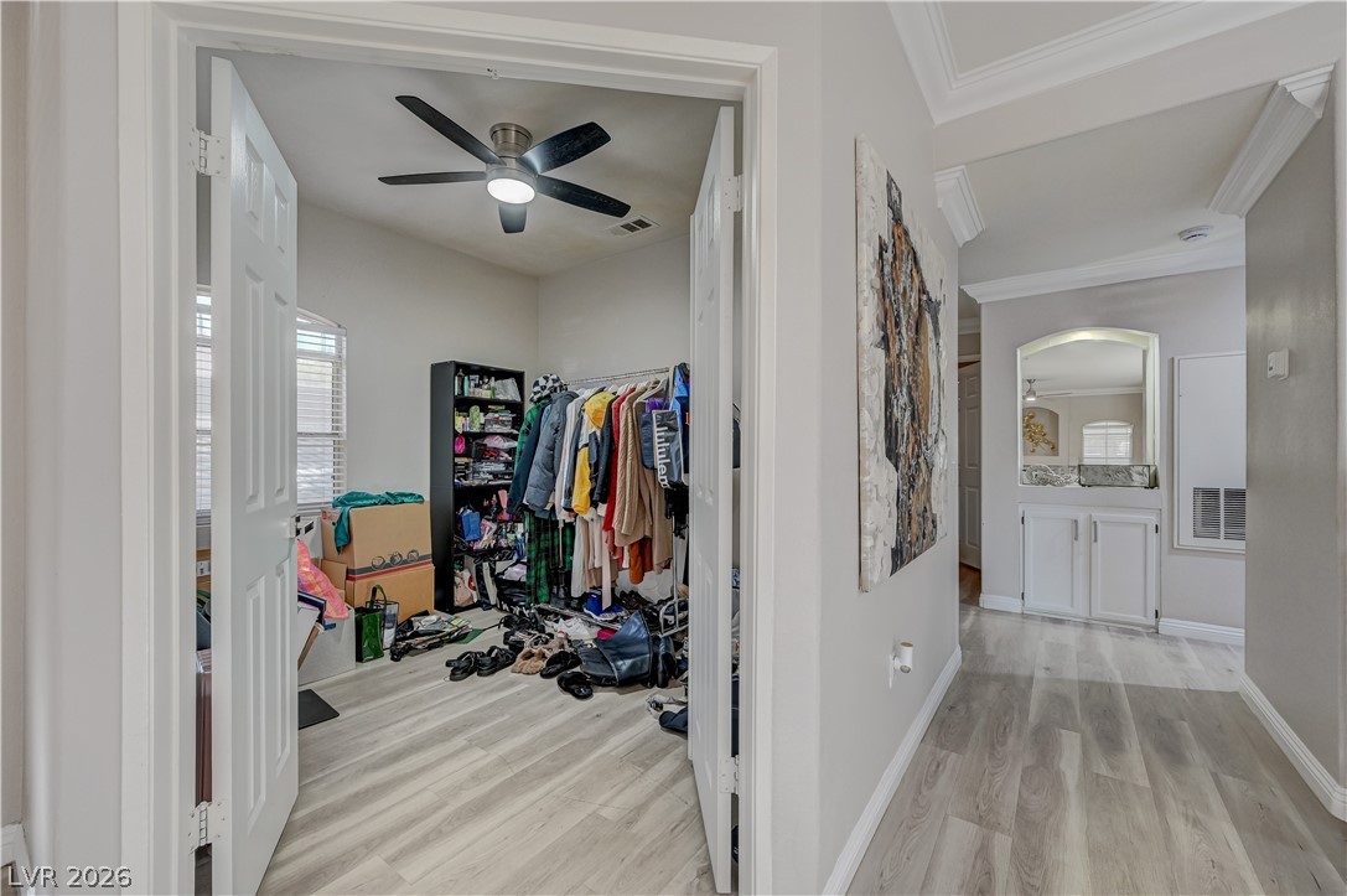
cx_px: 674
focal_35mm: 14
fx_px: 523
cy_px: 448
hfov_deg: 104.3
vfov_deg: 81.1
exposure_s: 1/15
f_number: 8
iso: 1000
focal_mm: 14
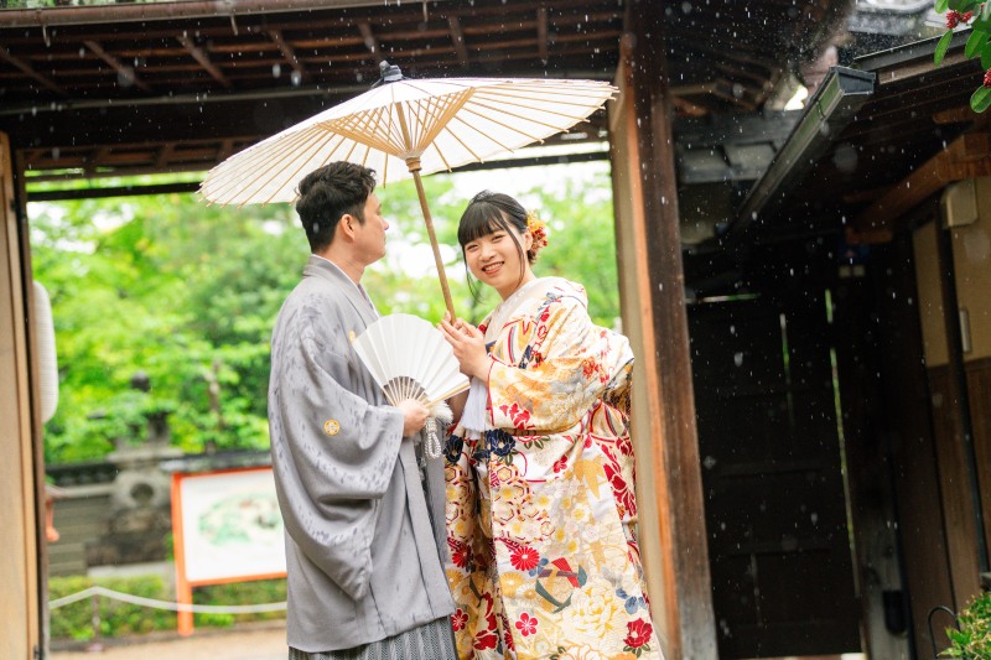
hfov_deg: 26.7
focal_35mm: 76
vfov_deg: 17.9
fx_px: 2092
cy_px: 330
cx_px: 496
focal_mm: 76
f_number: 2.5
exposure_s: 1/800
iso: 2000
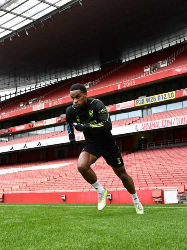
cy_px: 127
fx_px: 322
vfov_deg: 42.3
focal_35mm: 45
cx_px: 97
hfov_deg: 32.4
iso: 640
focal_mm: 30.5
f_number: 5
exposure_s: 1/500
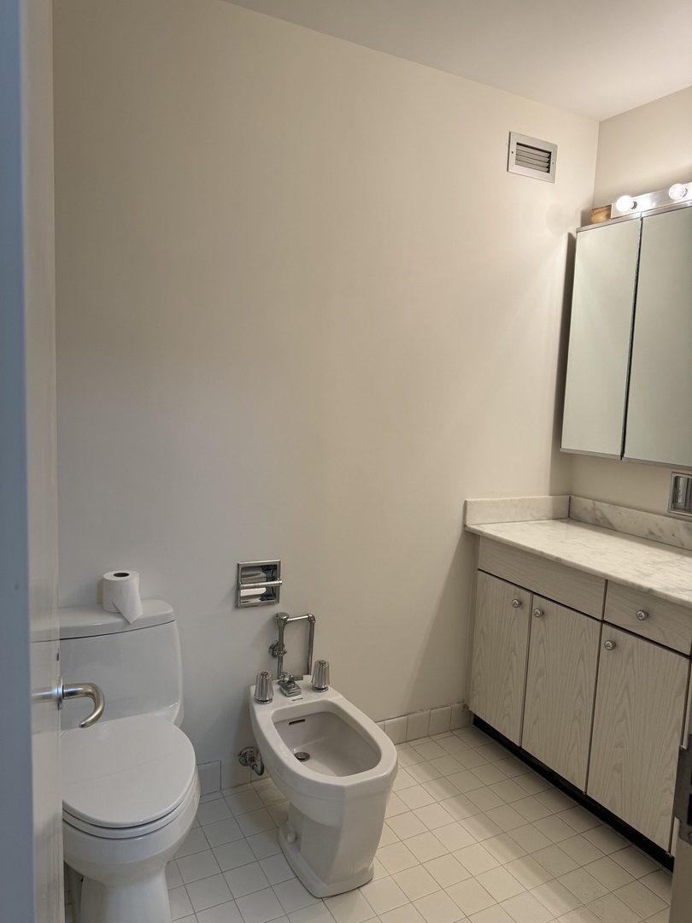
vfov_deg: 71.6
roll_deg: -2.0
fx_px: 640
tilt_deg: -6.7
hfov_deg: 56.8
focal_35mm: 24
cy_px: 462
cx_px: 346
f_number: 1.78
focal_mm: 6.86
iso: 100
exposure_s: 1/120
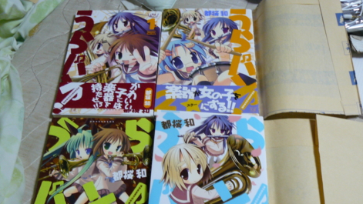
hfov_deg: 50.5
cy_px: 136
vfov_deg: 29.5
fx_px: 385
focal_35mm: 40
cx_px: 180
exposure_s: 1/5
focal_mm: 6
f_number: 2.8
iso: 200
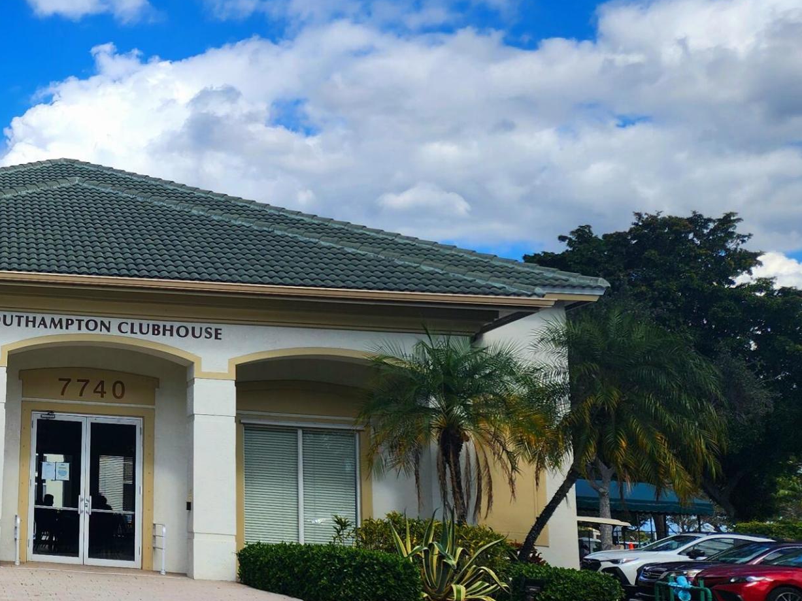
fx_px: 1251
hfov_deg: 31.4
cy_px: 241
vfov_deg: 27.0
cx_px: -87
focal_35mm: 54
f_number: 1.8
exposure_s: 1/1667
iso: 12
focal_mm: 6.4
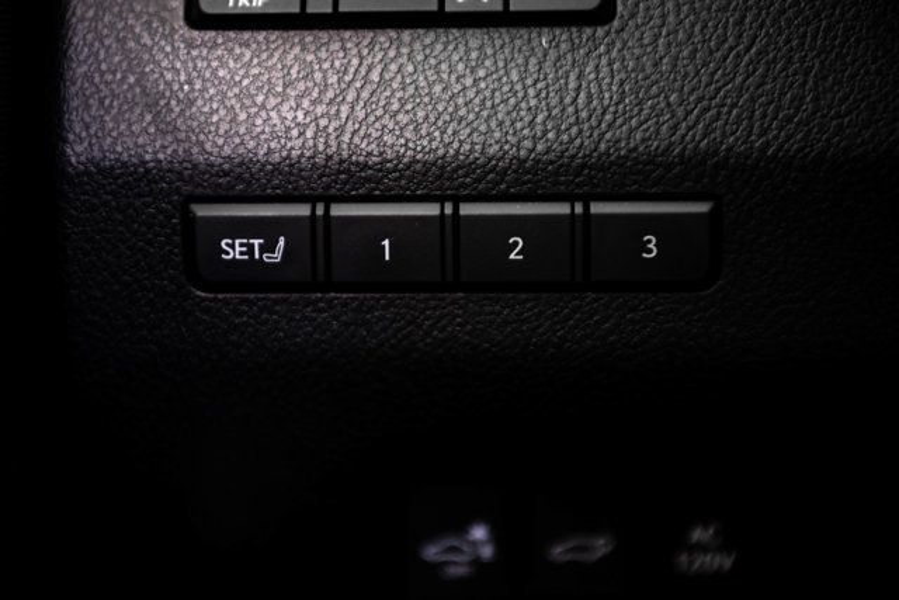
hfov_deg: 28.8
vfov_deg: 19.5
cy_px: 300
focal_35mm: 70
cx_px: 450
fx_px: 1748
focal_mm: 70
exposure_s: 1/250
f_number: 3.5
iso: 800
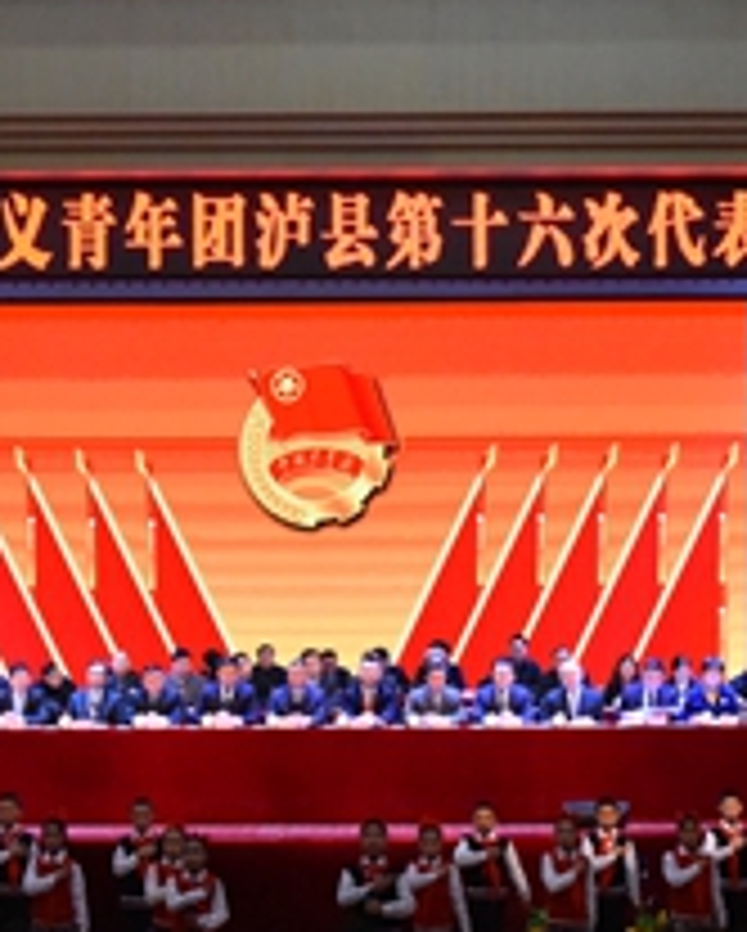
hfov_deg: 22.5
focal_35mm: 68
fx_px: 1876
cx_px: 423
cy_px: 606
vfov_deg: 27.7
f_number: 8
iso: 12800
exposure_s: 1/250
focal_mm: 30
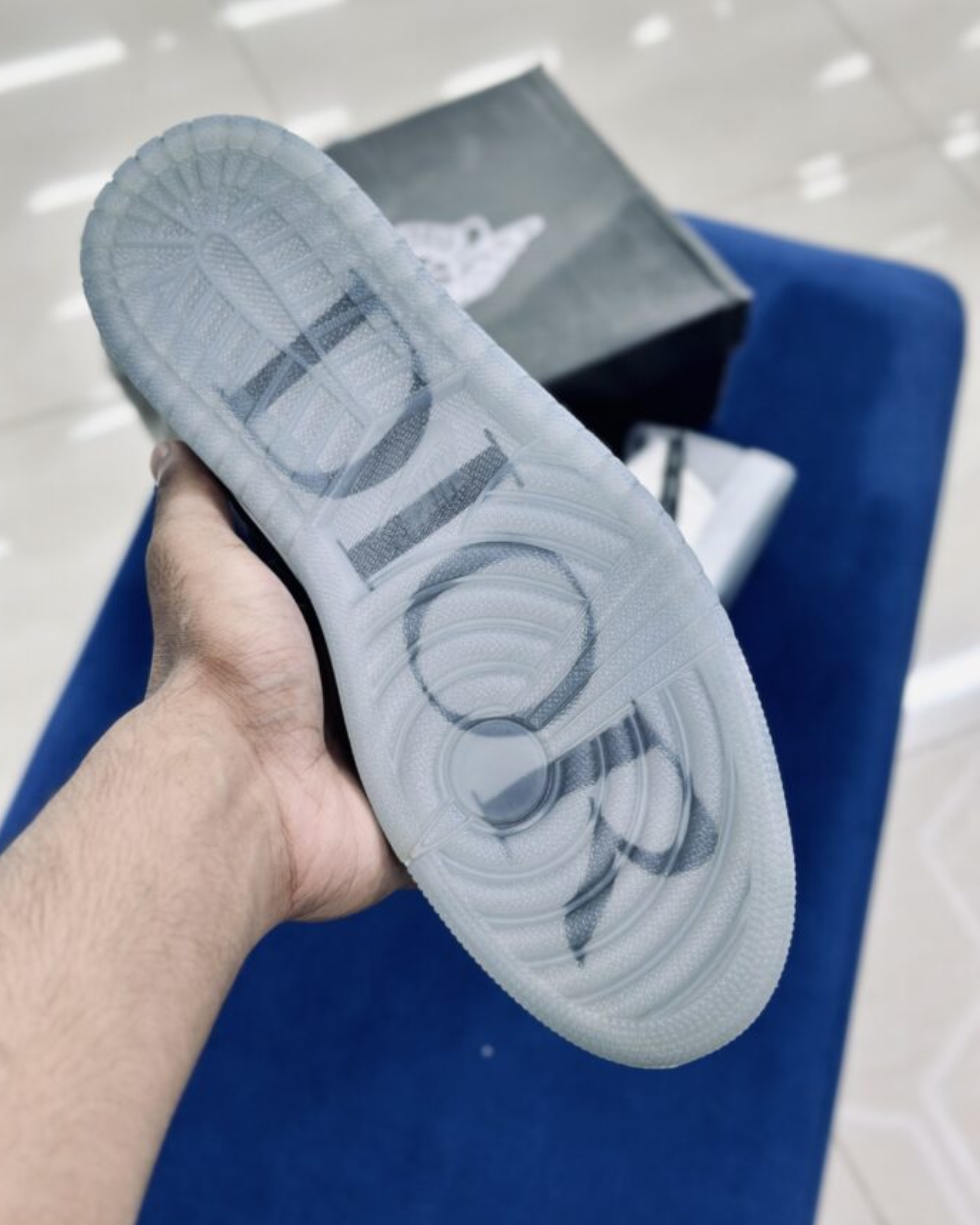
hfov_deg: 29.7
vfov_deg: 36.6
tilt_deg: -57.5
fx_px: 1848
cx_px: 481
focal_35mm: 51
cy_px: 597
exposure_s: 1/100
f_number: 1.78
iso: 100
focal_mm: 6.86
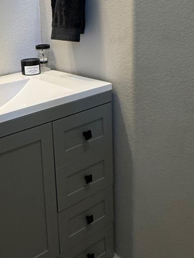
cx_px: 10
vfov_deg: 45.2
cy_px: 65
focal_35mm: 40
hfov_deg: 33.5
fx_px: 299
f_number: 2.2
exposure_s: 1/120
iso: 250
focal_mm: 2.22
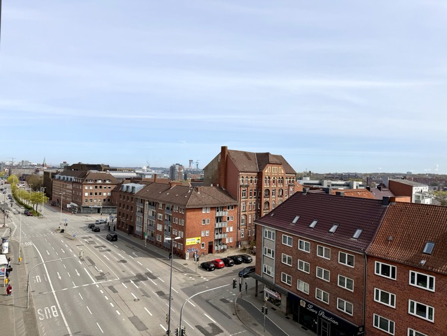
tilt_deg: -0.3
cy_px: 168
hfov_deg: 71.6
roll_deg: -1.5
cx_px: 224
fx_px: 310
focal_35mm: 24
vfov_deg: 56.8
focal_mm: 6.76
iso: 80
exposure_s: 1/7353
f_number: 1.78
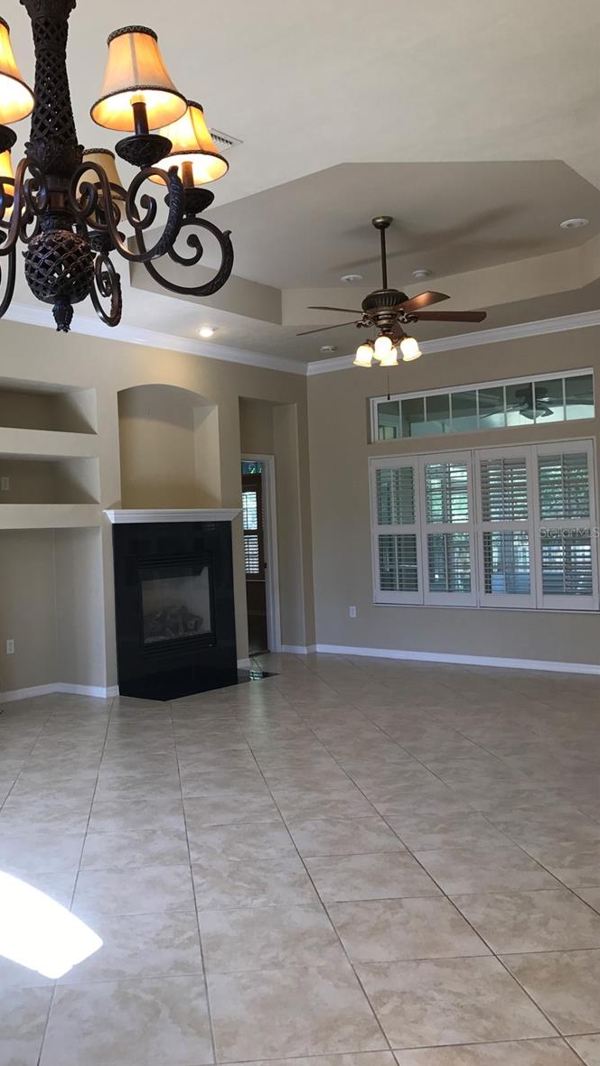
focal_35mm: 31
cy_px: 532
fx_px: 877
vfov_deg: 62.6
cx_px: 196
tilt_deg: +0.4
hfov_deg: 37.3
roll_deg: +2.3
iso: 20
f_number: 1.8
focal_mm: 3.99
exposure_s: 1/40
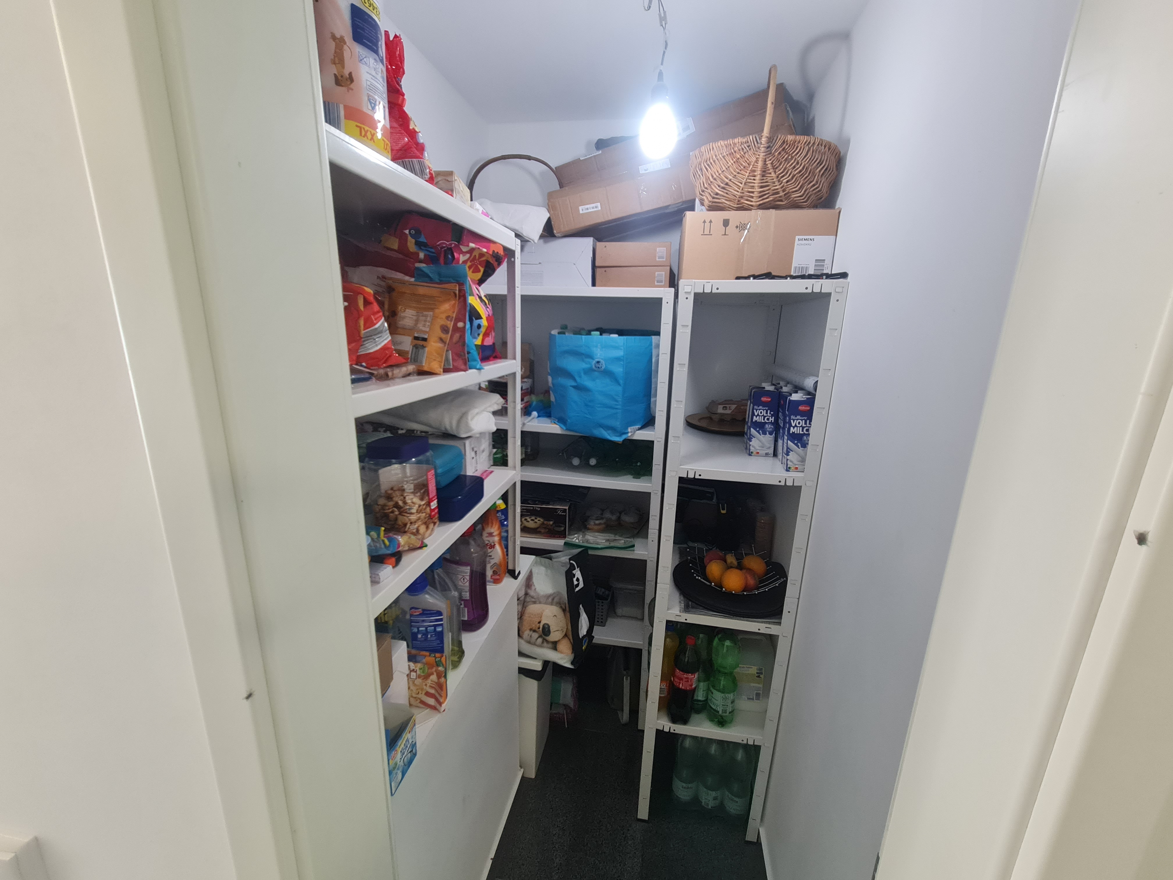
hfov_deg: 106.2
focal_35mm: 13
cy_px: 440
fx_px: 441
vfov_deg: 89.9
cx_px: 586
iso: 250
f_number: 2.2
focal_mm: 2.2
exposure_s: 1/50
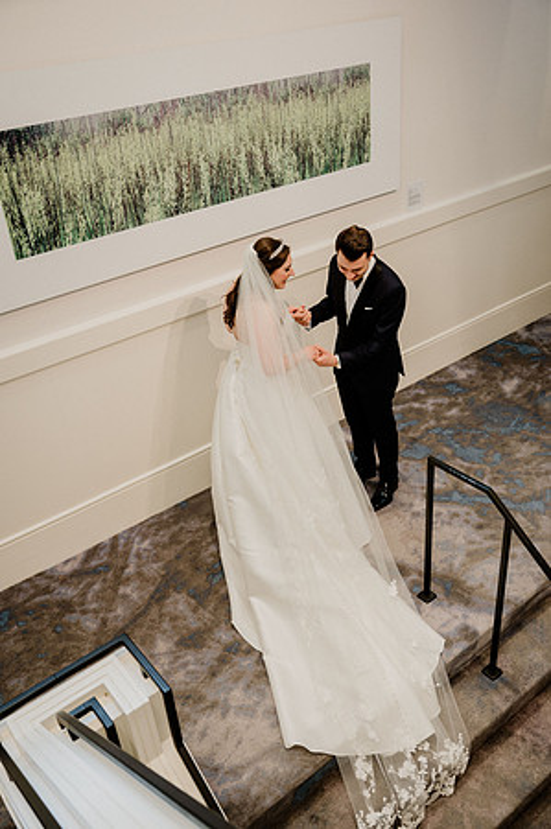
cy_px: 414
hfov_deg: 41.0
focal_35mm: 32
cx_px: 276
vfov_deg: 58.8
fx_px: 736
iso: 1250
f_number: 3.2
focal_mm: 32
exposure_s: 1/160
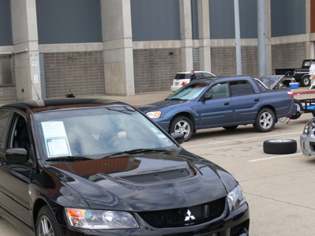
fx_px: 555
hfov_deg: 31.3
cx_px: 88
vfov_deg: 23.9
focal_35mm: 61
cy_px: 158
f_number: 4
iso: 80
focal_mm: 7.9
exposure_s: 1/100
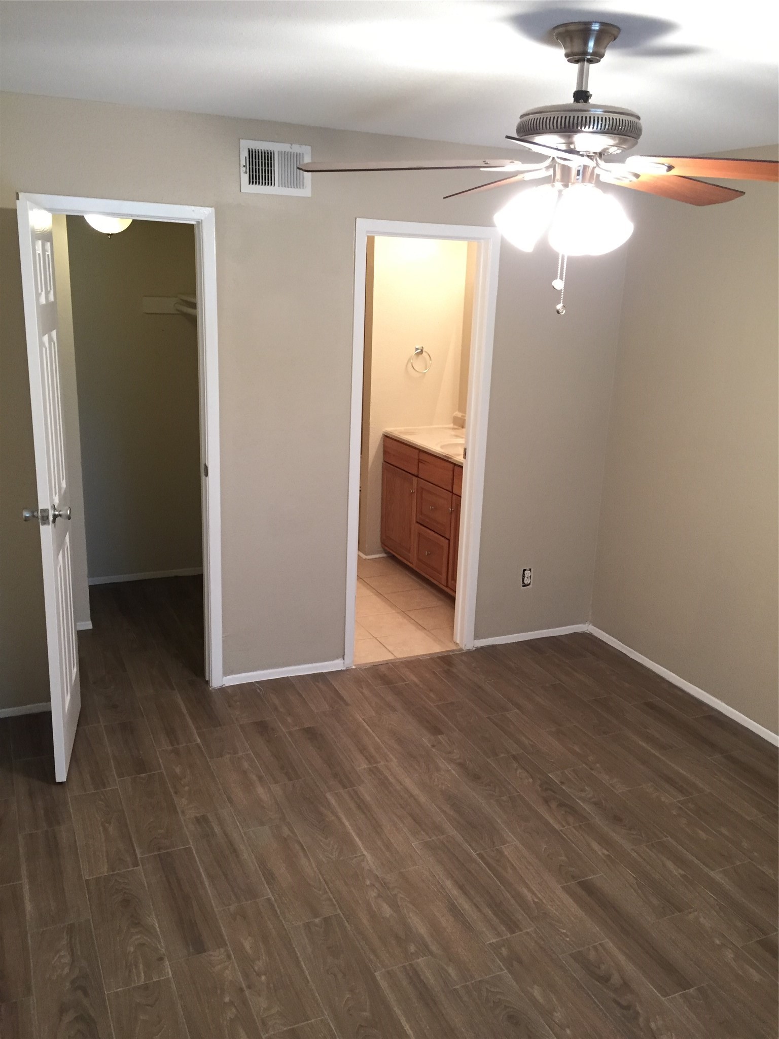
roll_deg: -2.3
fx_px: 870
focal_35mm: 29
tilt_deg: -15.6
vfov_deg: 61.7
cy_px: 520
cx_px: 390
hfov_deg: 48.2
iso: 160
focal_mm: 4.15
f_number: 2.2
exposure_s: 1/30
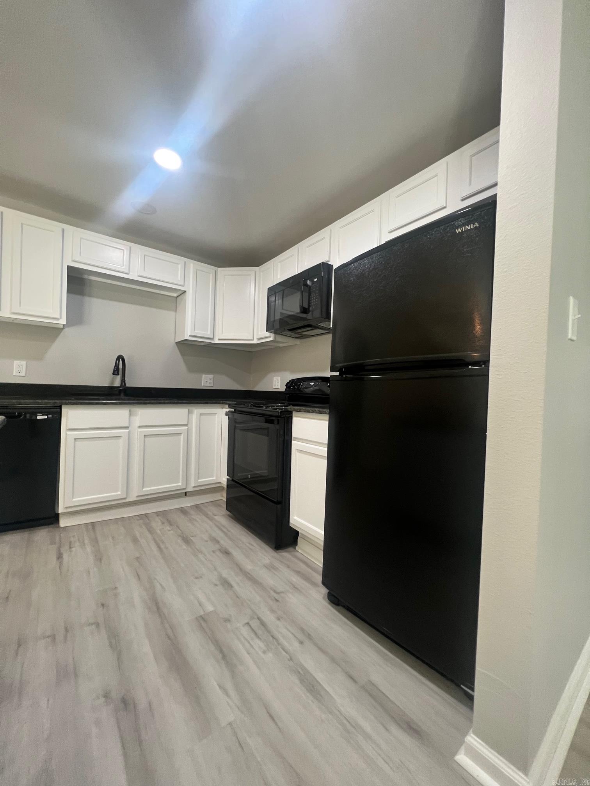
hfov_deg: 89.9
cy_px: 393
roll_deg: -1.4
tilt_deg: +1.1
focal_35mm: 13
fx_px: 295
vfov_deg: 106.2
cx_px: 295
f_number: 1.8
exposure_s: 1/60
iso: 200
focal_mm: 1.57
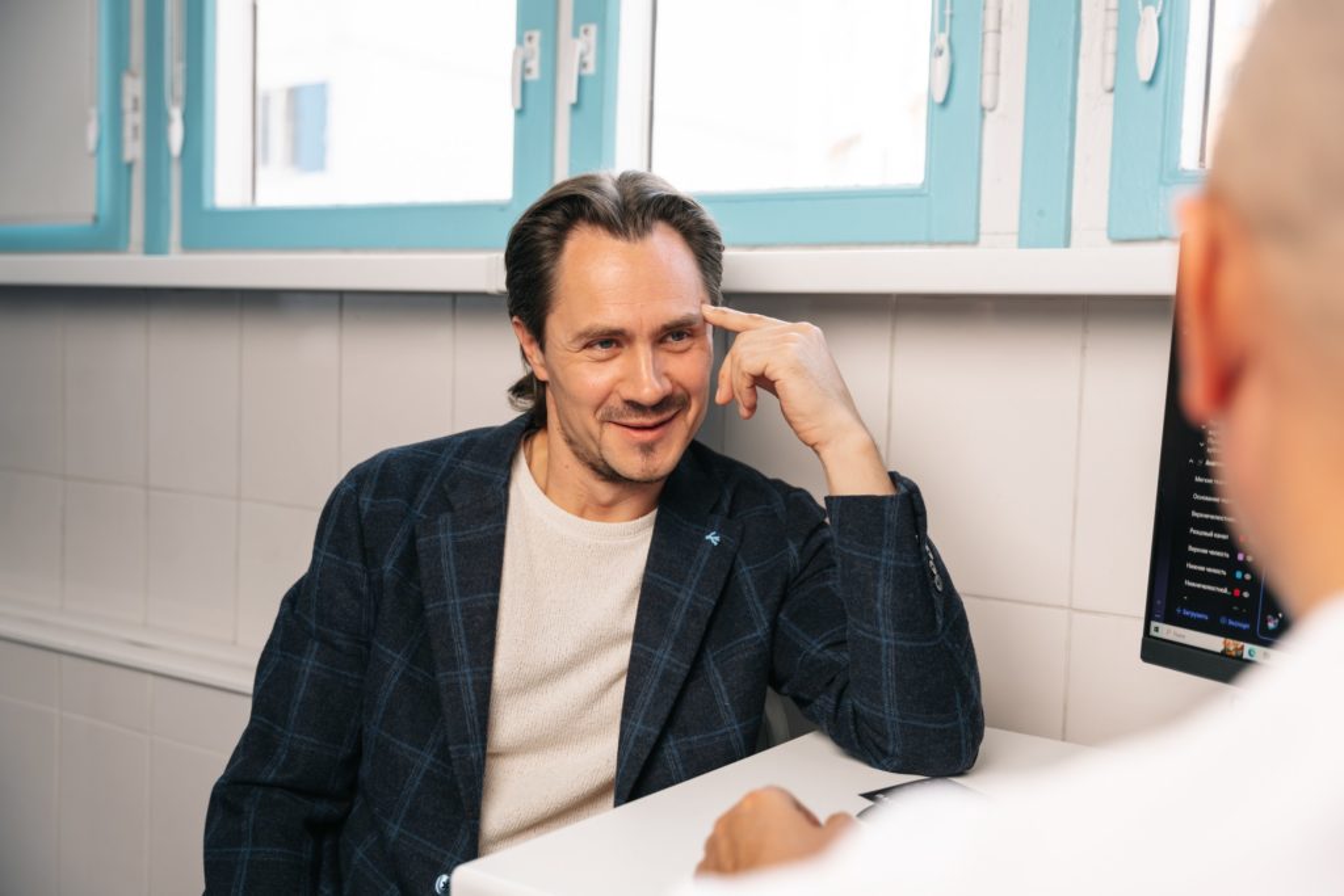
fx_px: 1520
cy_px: 448
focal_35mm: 41
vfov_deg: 32.9
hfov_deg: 47.7
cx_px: 672
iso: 125
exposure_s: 1/80
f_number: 2.8
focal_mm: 40.7
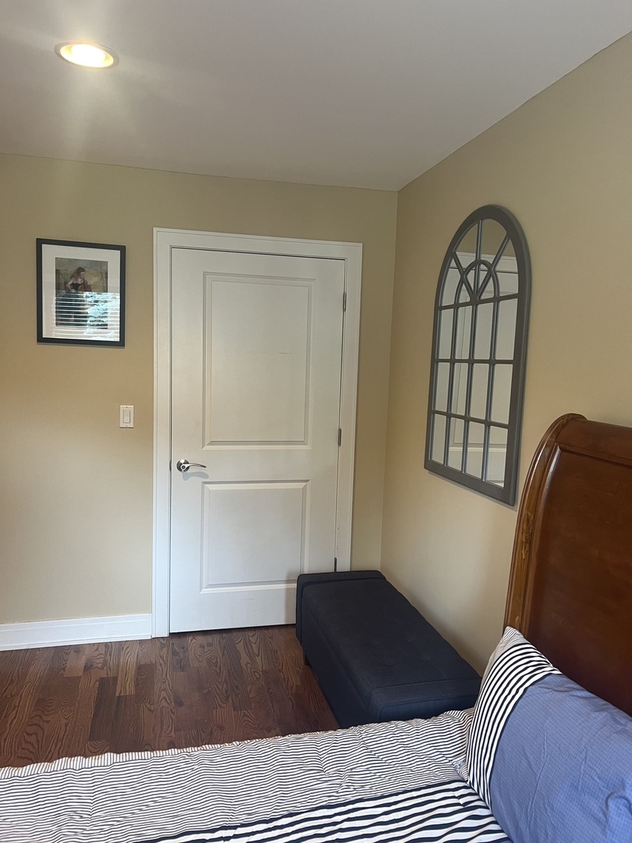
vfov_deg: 67.3
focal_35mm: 26
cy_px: 422
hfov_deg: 53.1
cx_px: 316
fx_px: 633
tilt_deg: -5.5
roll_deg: -1.9
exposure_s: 1/60
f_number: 1.5
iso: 160
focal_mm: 5.7
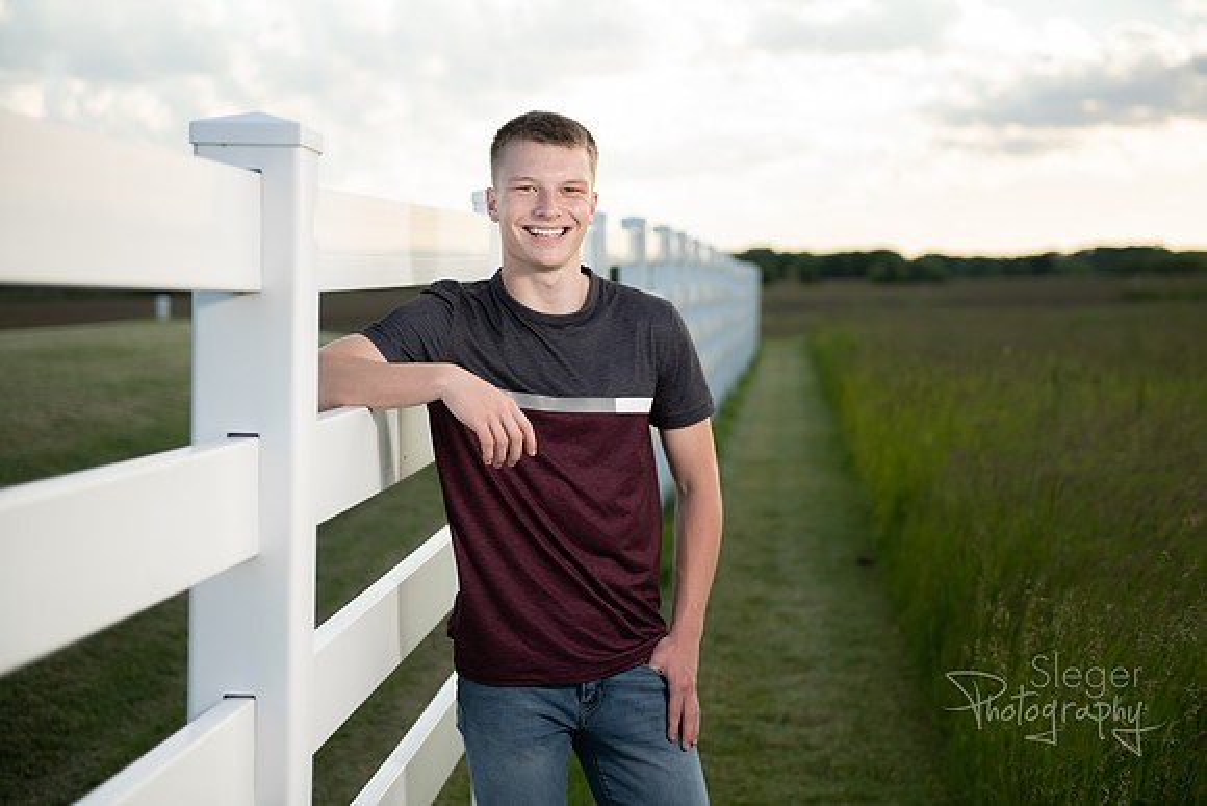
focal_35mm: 65
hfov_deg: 30.9
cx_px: 604
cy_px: 403
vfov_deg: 20.9
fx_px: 2182
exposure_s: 1/400
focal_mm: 60
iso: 100
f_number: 2.8
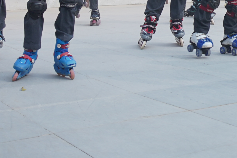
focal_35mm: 88
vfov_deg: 15.0
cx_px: 320
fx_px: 579
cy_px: -29
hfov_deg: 20.8
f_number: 5.6
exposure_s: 1/400
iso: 160
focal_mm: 18
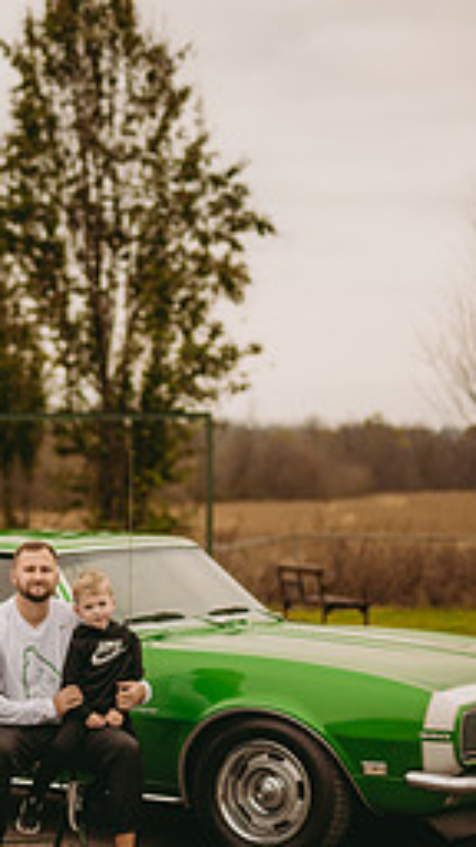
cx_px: 60
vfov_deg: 23.0
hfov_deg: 13.1
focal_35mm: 92
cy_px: 612
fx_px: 2064
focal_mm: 50
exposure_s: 1/200
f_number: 4
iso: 400
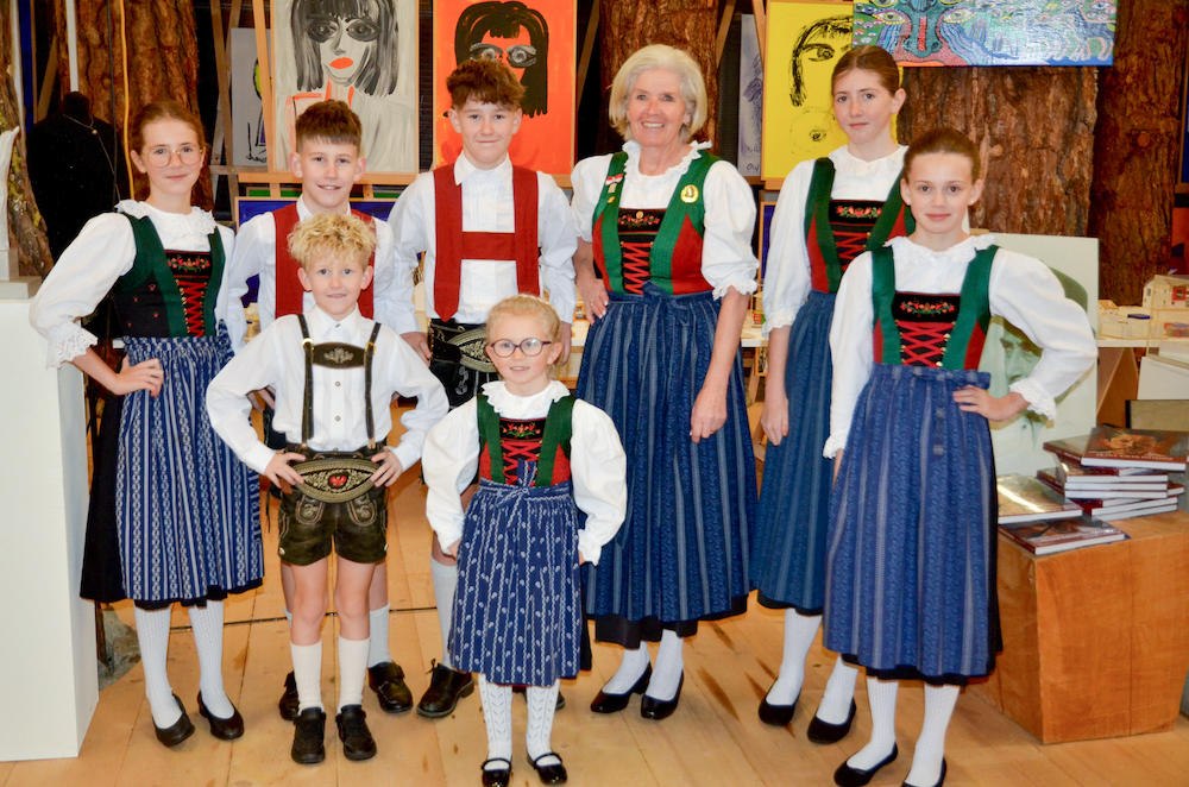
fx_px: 1285
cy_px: 394
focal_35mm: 39
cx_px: 594
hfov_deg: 49.6
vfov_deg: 34.1
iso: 800
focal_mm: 26
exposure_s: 1/60
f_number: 4.2
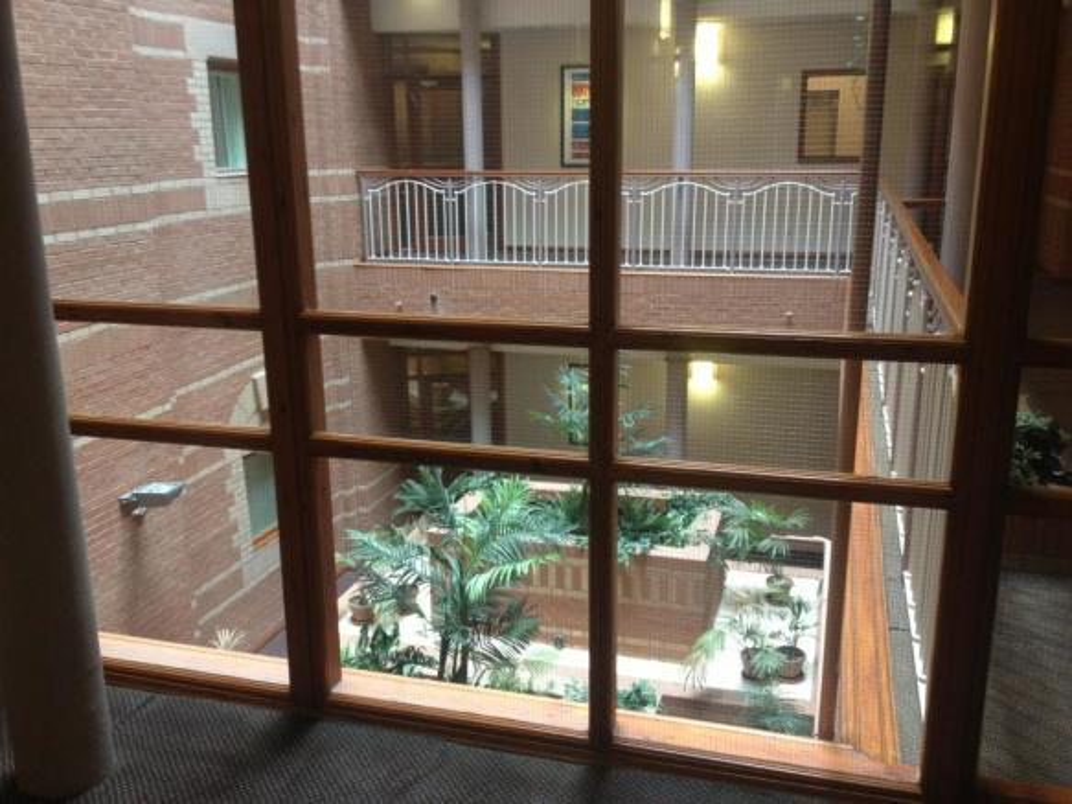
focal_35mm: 35
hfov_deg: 52.6
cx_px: 536
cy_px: 402
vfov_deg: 40.7
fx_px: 1084
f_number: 2.4
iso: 160
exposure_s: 1/20
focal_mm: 4.28
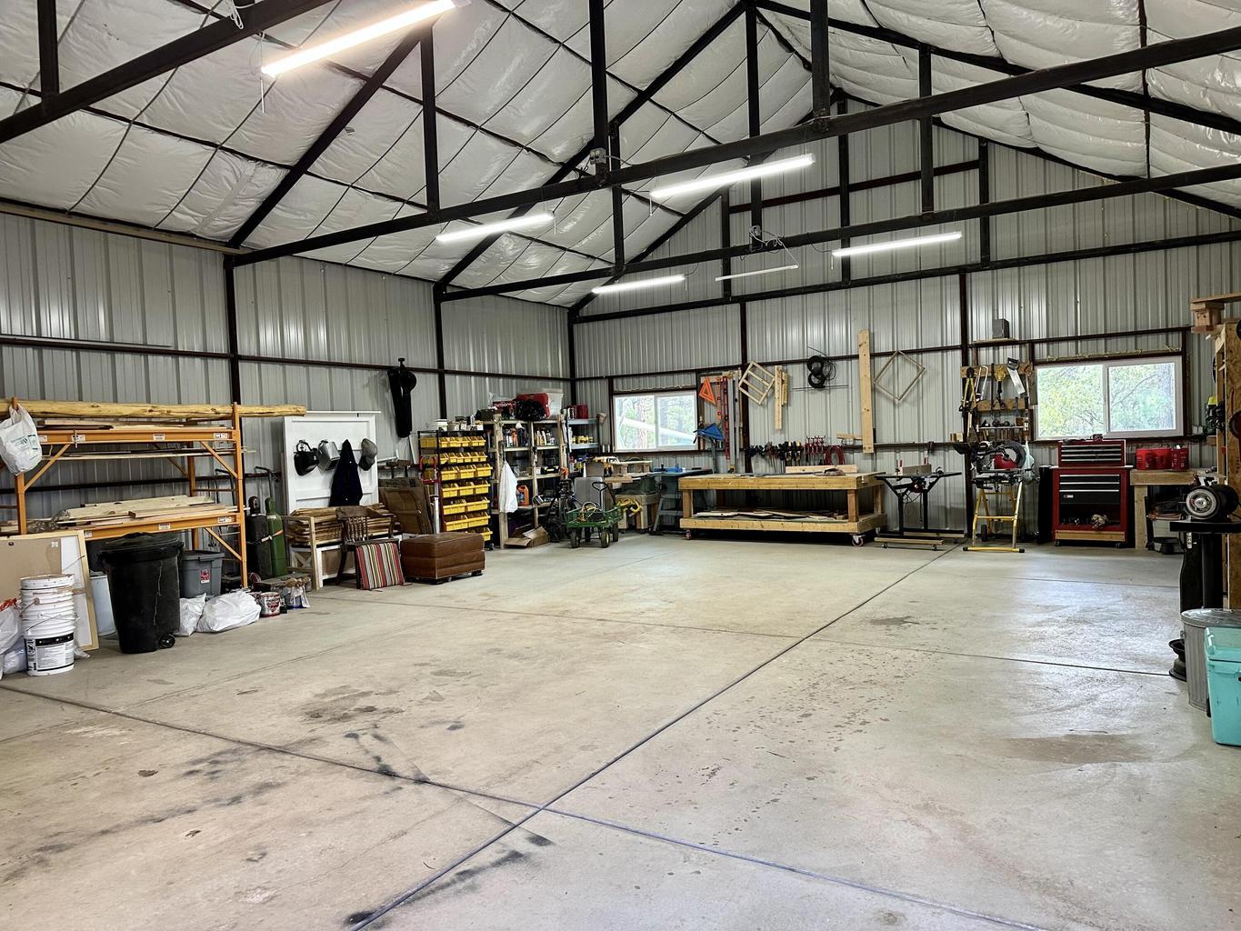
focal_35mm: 24
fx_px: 860
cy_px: 466
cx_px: 620
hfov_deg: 71.6
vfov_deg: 56.8
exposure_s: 1/60
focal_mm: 6.86
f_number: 1.78
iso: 200
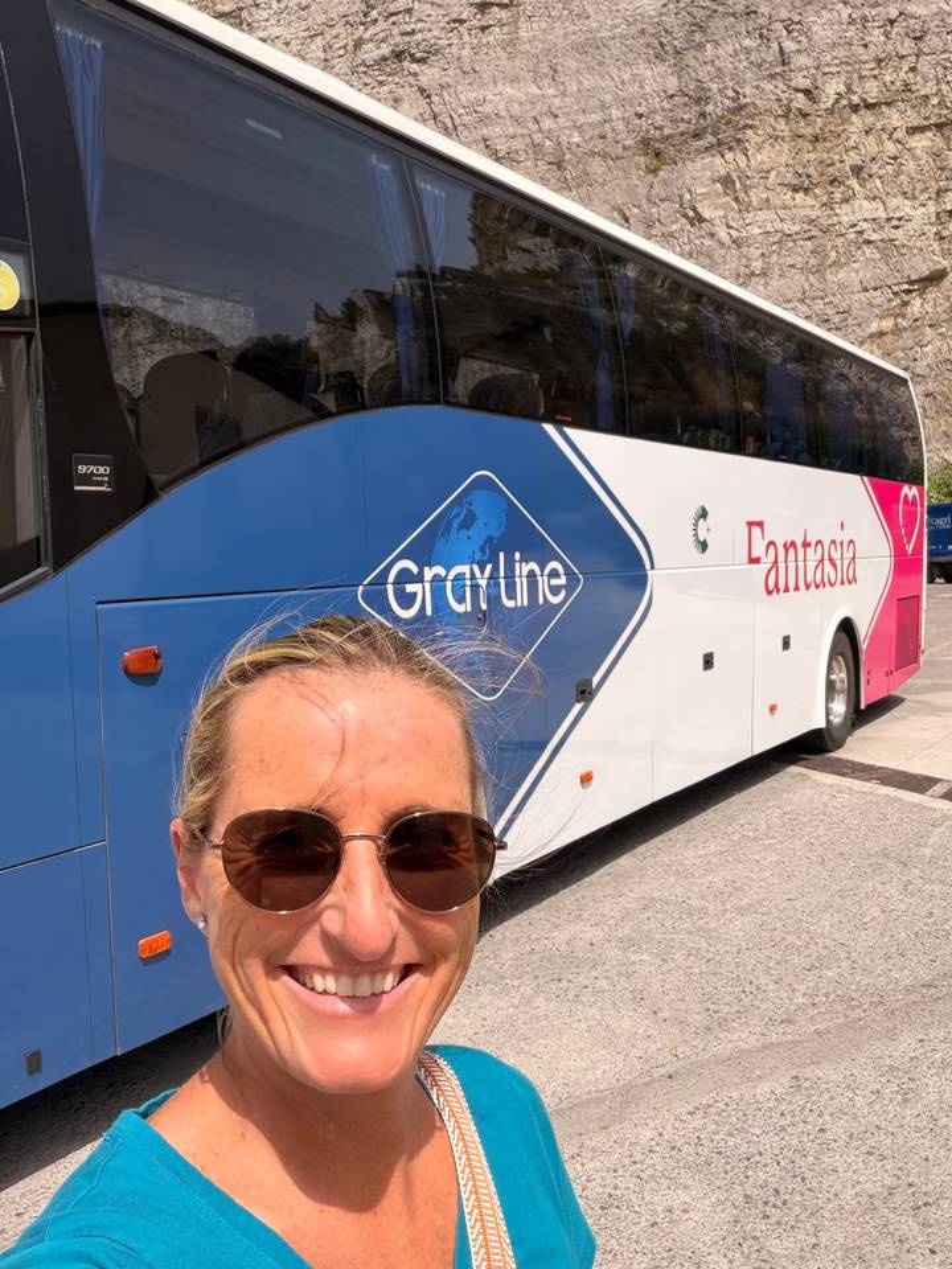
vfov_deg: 60.0
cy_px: 634
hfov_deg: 46.8
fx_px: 1100
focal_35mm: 30
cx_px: 476
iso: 25
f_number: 1.9
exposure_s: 1/1224
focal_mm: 2.71
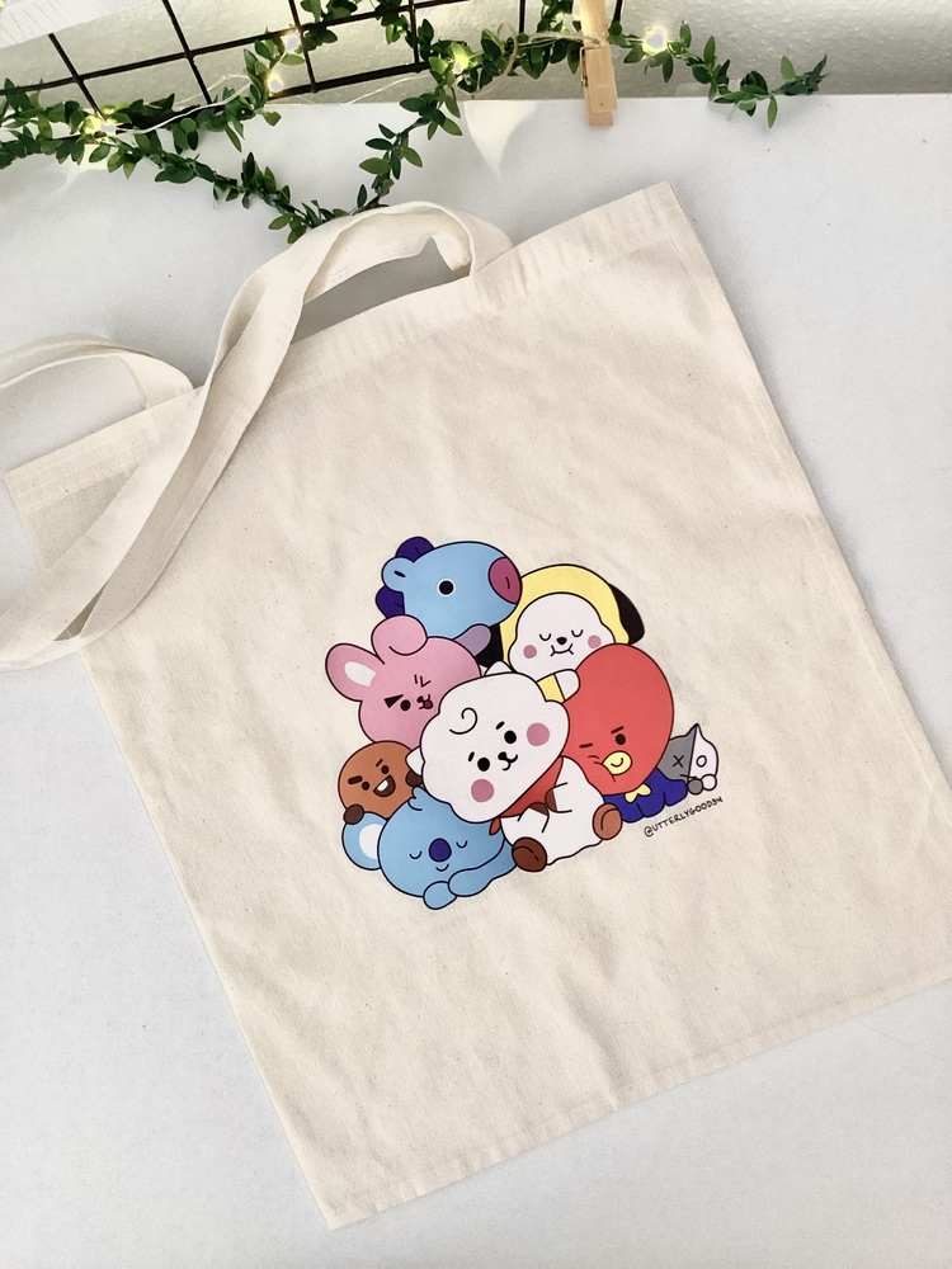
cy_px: 634
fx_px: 1137
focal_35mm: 31
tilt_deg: -87.8
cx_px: 476
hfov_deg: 45.4
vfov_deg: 58.4
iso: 160
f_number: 2.4
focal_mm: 3.3
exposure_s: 1/50
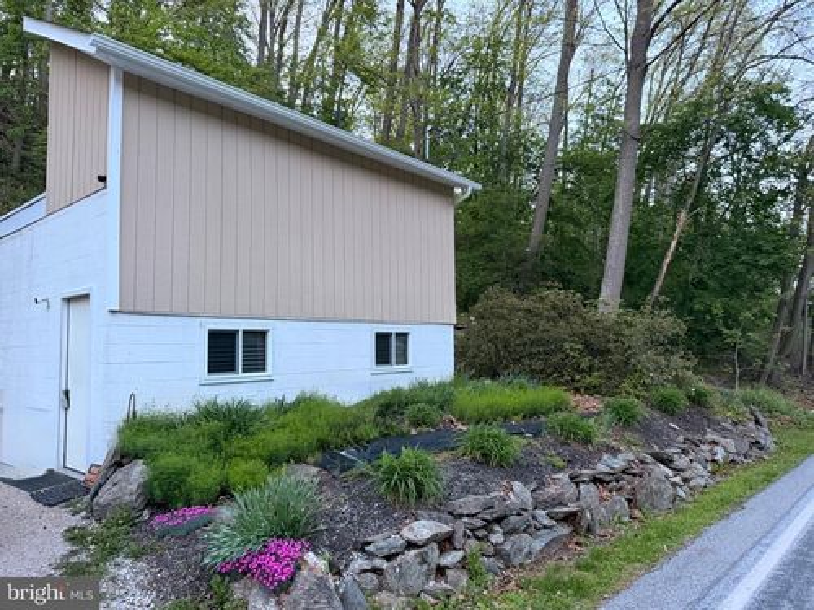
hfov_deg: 71.6
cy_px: 305
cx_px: 407
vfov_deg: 56.8
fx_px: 564
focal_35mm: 24
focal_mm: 6.76
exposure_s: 1/49
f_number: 1.78
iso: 800
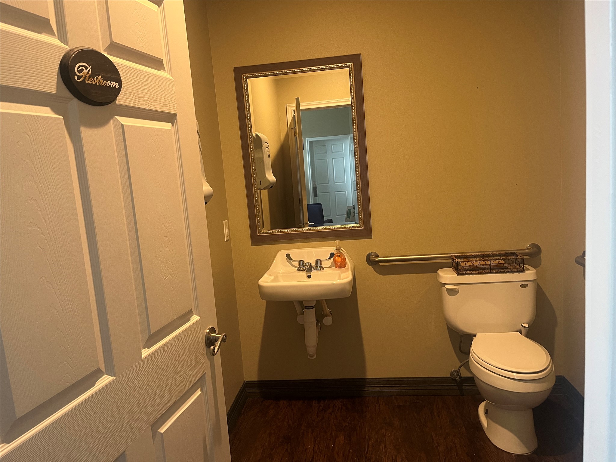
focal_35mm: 26
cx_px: 308
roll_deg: +4.3
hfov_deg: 67.3
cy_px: 231
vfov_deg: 53.1
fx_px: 463
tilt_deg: -8.0
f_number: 1.6
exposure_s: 1/60
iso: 400
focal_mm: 5.1
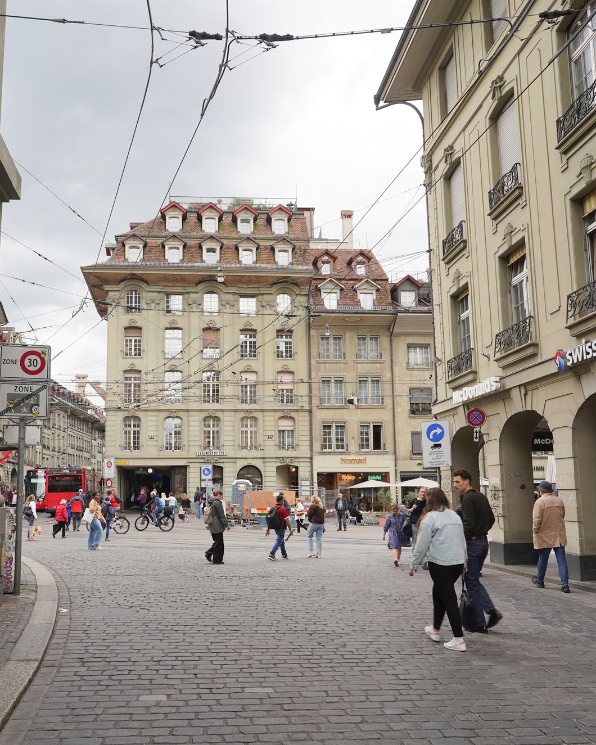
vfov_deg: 52.8
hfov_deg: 43.2
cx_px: 249
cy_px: 373
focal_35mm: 34
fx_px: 750
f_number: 7.1
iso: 100
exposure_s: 1/100
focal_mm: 24
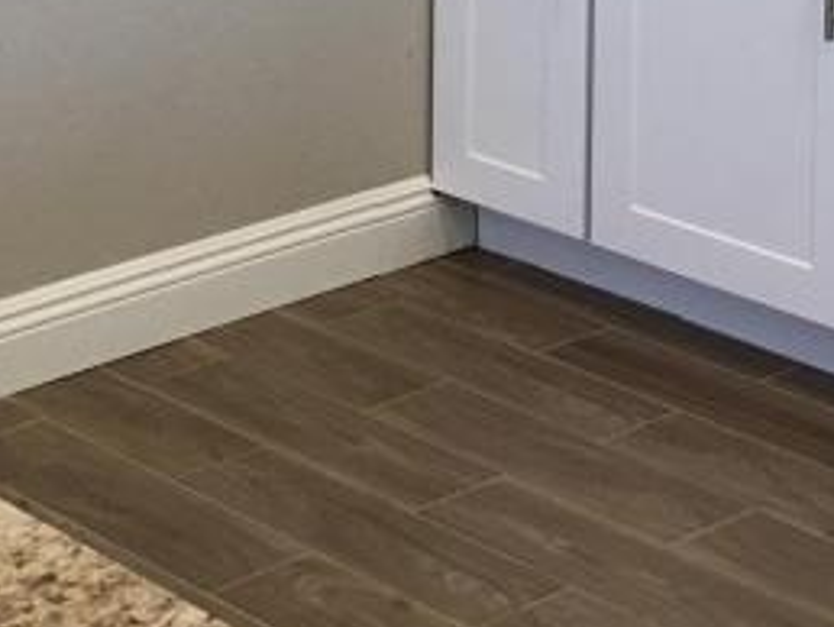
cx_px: -61
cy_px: -459
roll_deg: -0.2
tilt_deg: -5.6
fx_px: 2773
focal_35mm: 115
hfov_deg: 16.6
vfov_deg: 12.0
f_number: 2.2
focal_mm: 4.15
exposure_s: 1/30
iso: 32
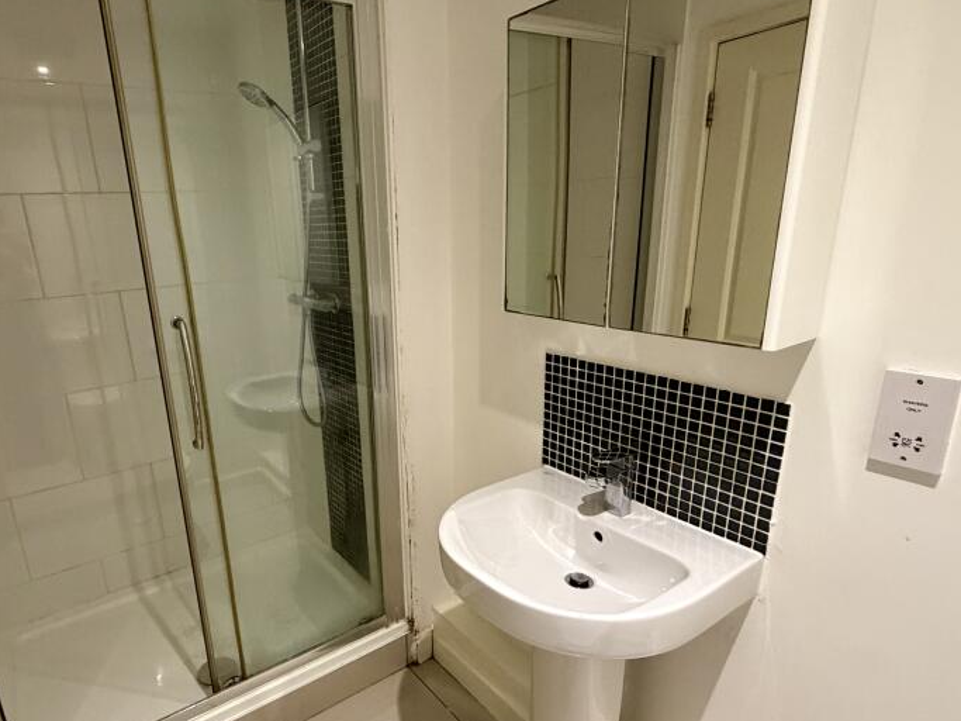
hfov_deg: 78.4
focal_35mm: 21
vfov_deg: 63.3
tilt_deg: -17.4
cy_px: 393
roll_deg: +2.8
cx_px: 400
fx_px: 583
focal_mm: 2.22
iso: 400
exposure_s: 1/50
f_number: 2.2
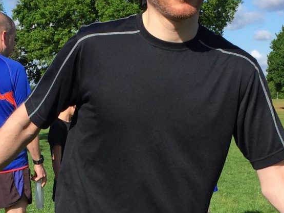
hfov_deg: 20.8
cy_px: 242
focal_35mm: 94
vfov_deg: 15.3
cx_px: 117
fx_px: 771
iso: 32
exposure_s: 1/1582
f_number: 2.2
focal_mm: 4.15
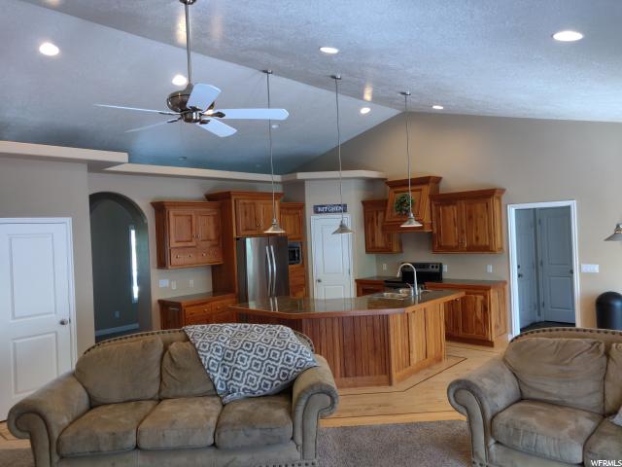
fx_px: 449
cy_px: 234
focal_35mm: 25
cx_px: 311
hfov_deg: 69.4
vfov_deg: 54.9
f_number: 1.7
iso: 500
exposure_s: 1/50
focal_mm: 4.25
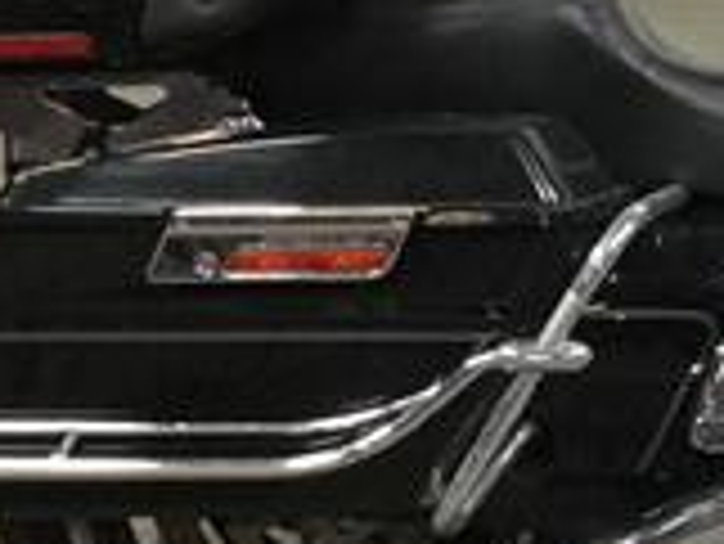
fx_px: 2574
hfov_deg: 15.3
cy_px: 108
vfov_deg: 12.0
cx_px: 913
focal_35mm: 123
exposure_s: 1/30
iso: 100
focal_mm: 3.3
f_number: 2.4
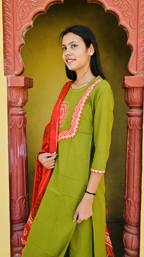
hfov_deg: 29.7
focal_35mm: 40
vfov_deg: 50.5
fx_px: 272
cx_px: 82
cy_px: 128
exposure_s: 1/125
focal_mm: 38
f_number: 8
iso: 160
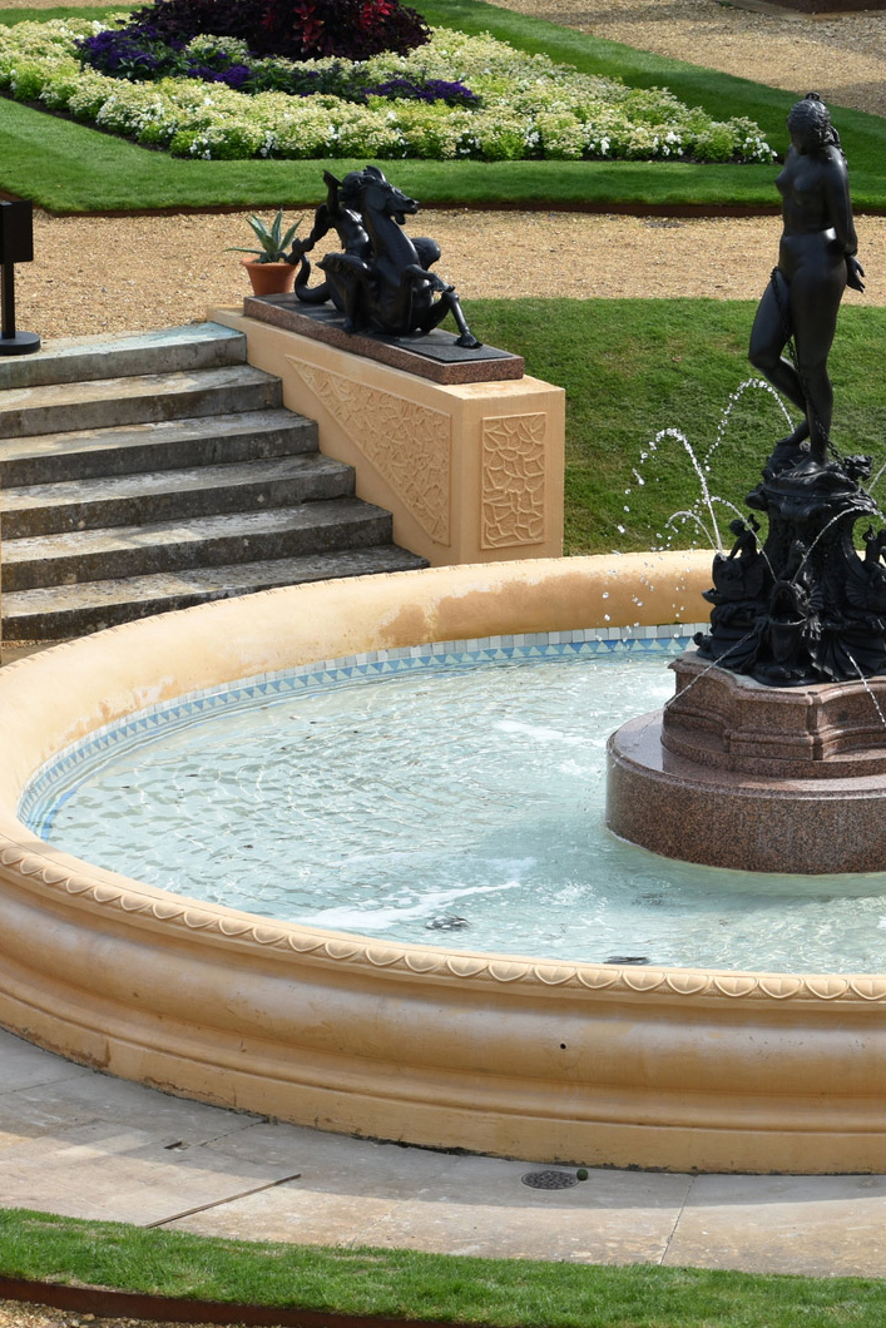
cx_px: 798
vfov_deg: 12.1
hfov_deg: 8.1
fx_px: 6264
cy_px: 661
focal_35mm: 170
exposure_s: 1/500
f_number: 8
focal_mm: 75
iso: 160
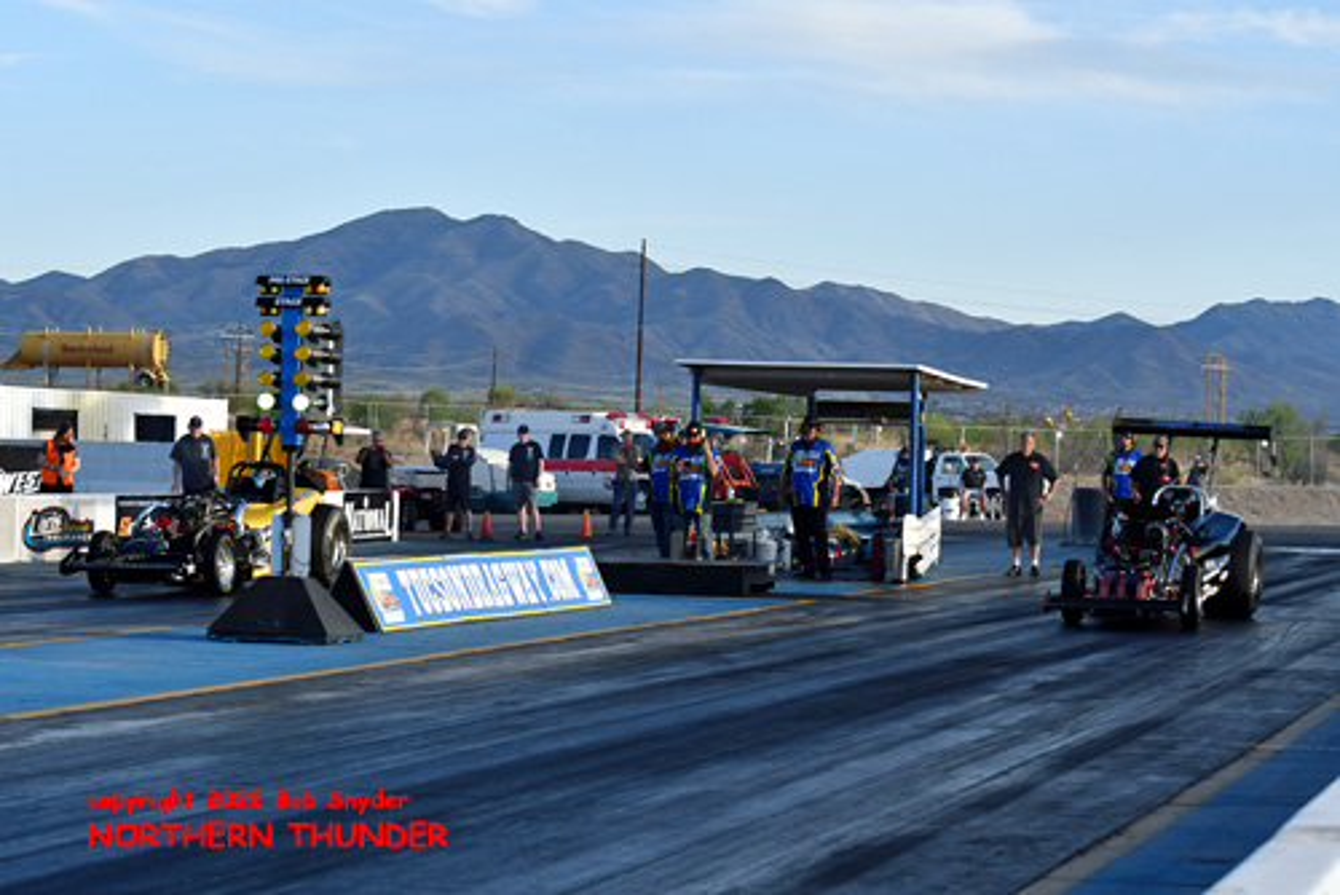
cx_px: 670
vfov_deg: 13.1
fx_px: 3910
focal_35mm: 105
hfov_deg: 19.4
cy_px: 448
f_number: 5.6
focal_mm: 70
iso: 250
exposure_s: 1/1000
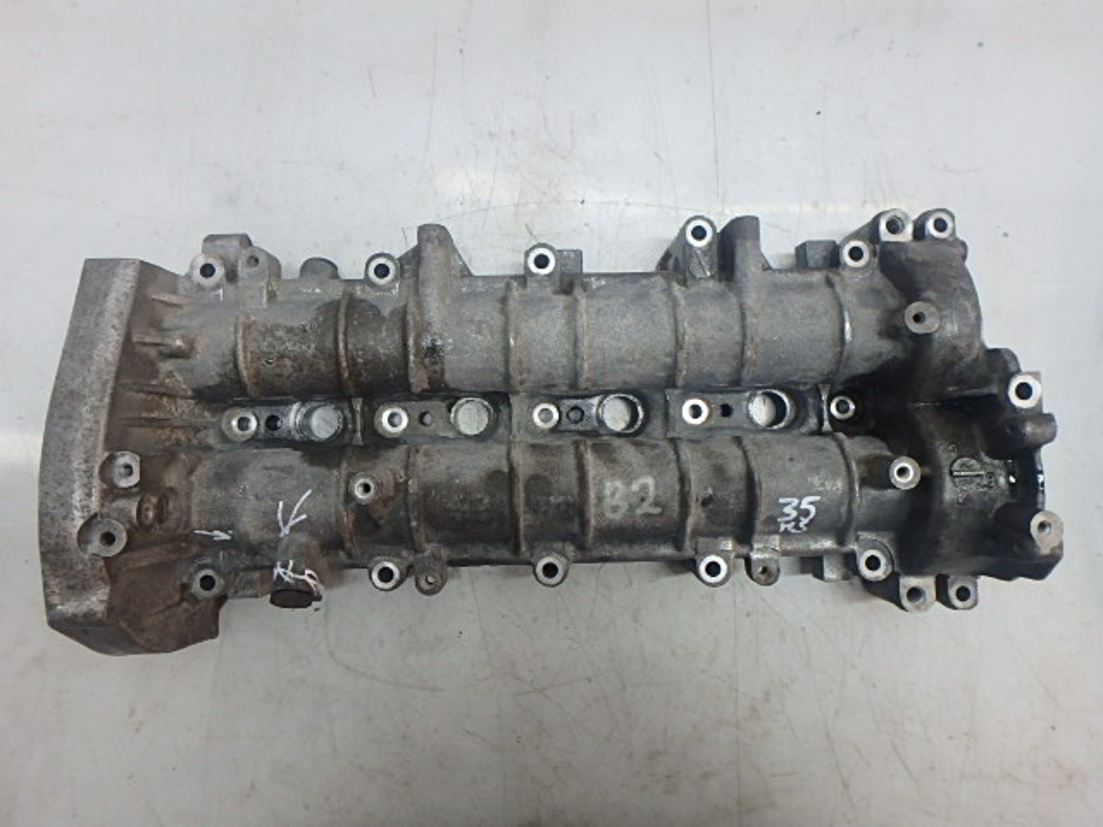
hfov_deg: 79.0
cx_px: 552
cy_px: 414
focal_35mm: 21
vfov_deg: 63.4
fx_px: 669
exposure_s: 1/30
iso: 250
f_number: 3.5
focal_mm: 3.7
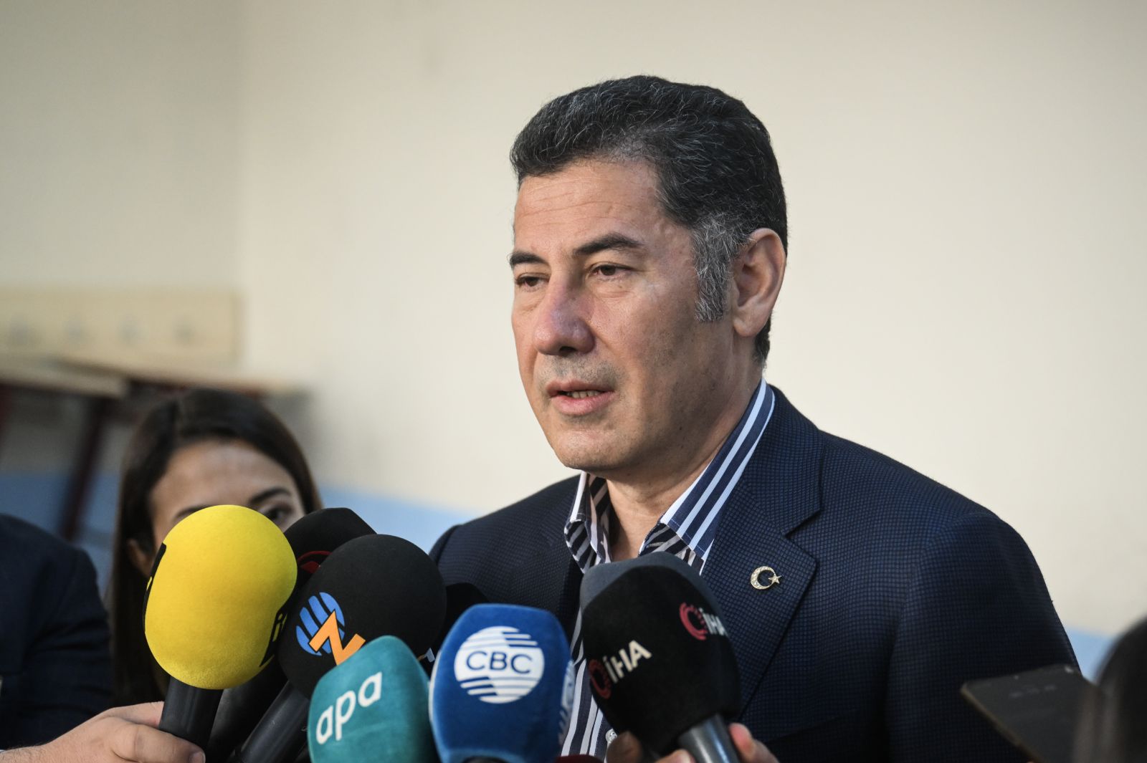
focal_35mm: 88
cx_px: 574
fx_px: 2802
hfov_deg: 23.1
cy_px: 382
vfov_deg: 15.5
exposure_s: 1/250
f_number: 2.8
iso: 1250
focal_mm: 59
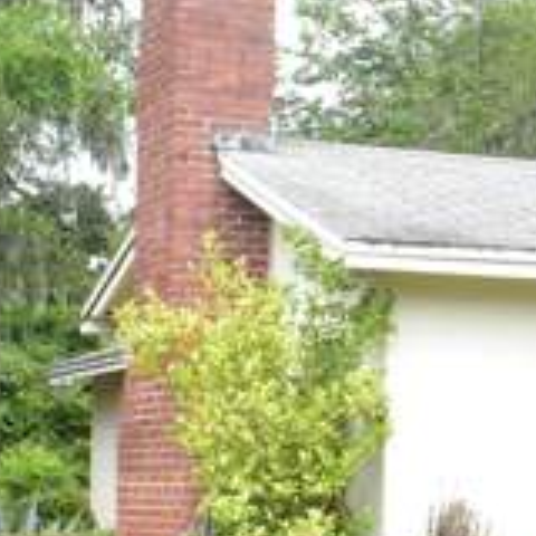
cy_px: 350
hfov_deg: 13.8
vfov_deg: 15.1
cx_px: 911
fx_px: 2015
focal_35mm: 115
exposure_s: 1/160
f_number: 6.3
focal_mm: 18
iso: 250
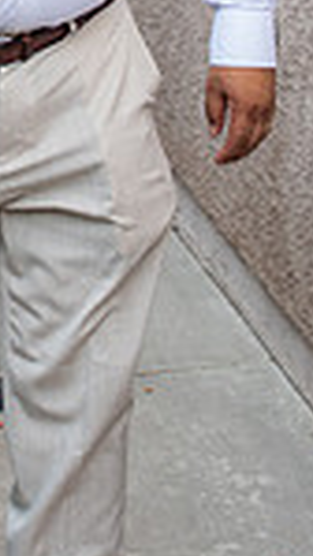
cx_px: -75
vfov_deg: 17.7
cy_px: -138
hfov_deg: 10.5
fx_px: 1679
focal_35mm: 114
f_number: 4
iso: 200
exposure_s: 1/80
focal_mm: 24
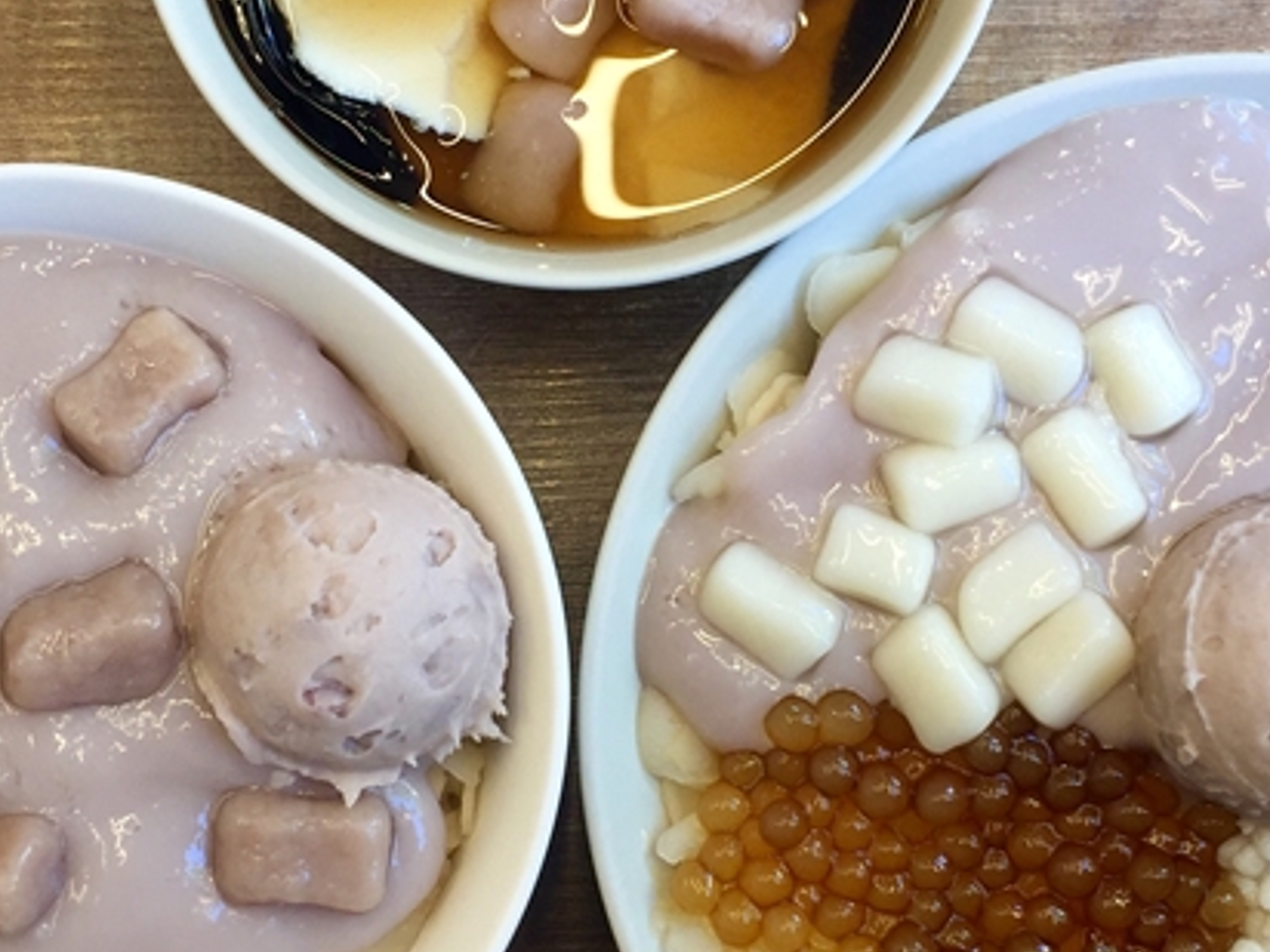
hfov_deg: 31.2
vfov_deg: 23.6
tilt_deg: -84.1
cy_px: 416
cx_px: 657
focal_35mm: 62
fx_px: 2275
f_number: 2.2
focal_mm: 4.15
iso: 32
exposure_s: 1/60
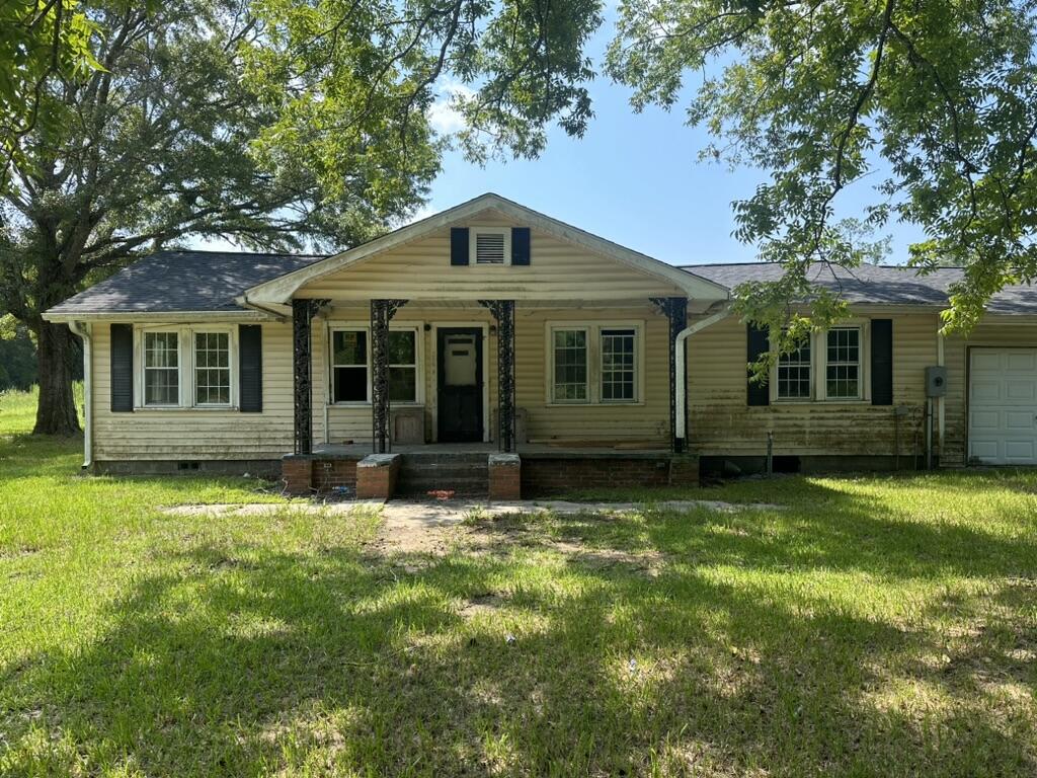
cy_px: 389
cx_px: 518
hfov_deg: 71.6
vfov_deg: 56.8
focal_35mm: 24
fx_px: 719
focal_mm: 6.86
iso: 80
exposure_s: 1/1321
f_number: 1.78
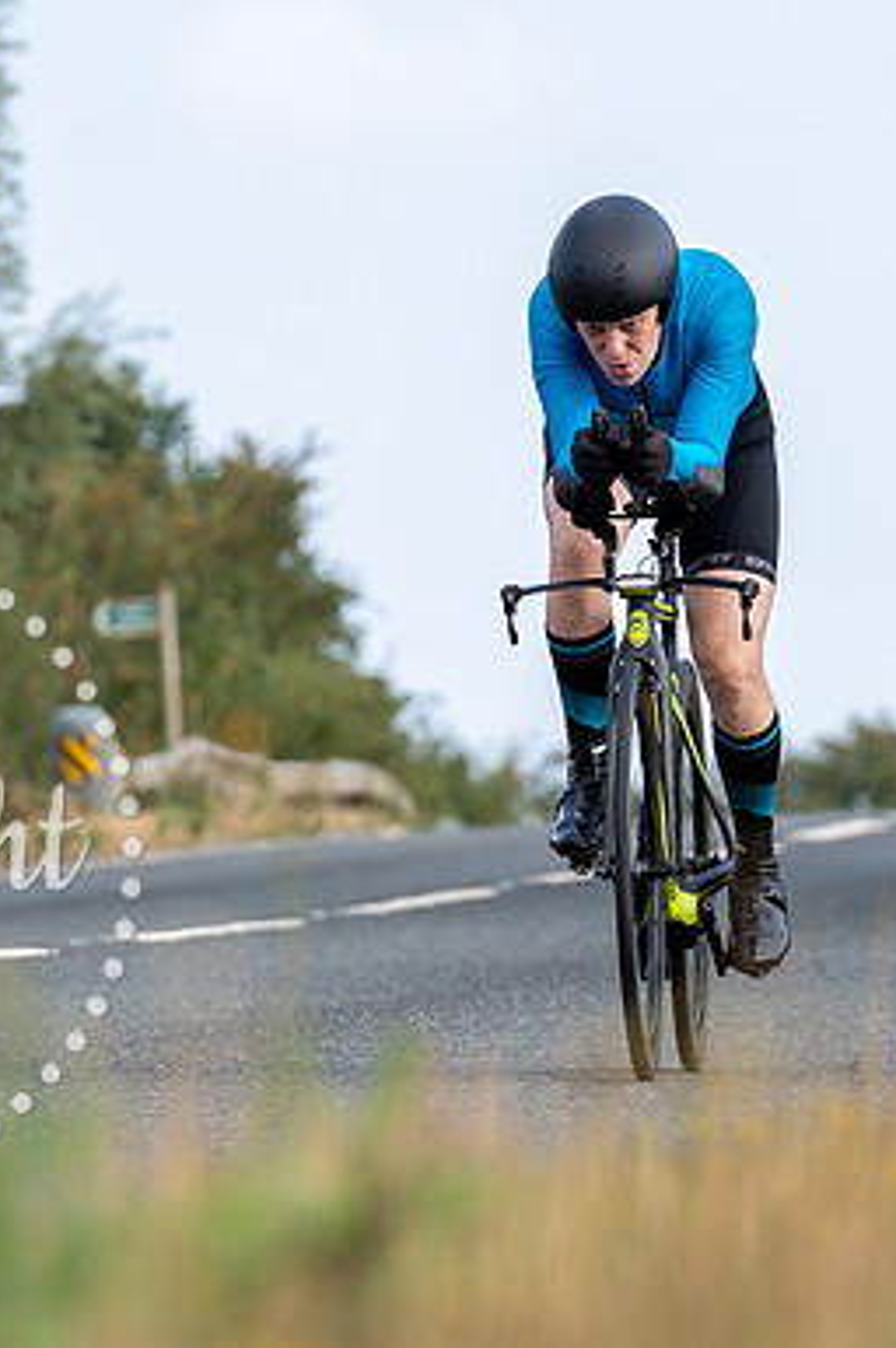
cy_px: 825
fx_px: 22663
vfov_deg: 3.4
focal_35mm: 606
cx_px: 507
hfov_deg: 2.3
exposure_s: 1/800
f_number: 5
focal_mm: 194
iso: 200
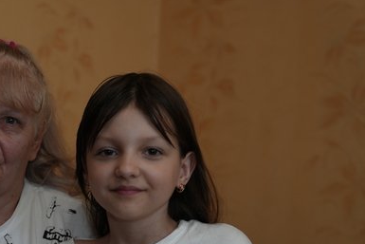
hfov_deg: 23.2
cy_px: 222
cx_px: 58
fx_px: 872
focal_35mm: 86
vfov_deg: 15.7
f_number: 2.8
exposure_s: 1/250
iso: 800
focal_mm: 46
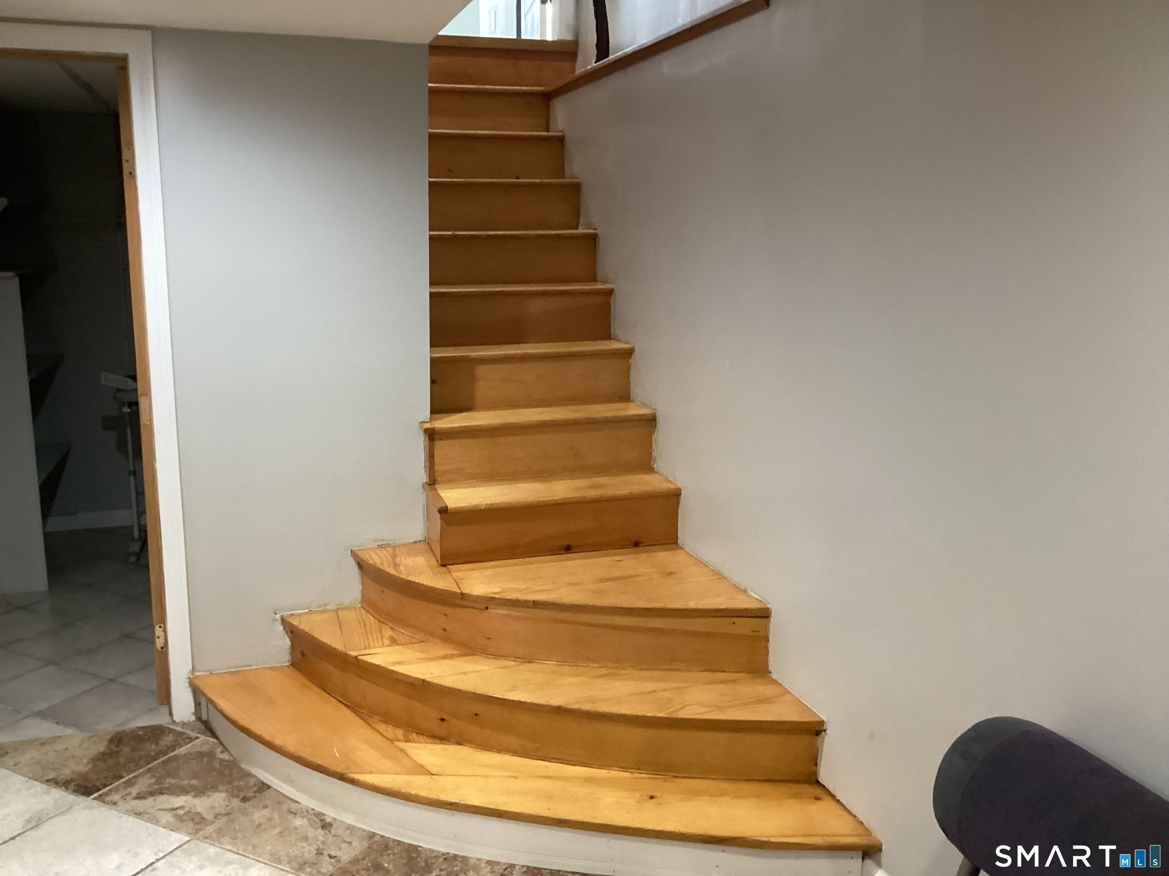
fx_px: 1047
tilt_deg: -11.8
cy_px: 438
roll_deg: +1.3
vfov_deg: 45.4
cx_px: 584
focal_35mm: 31
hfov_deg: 58.4
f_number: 2.4
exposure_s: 1/40
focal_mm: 3.3
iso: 320
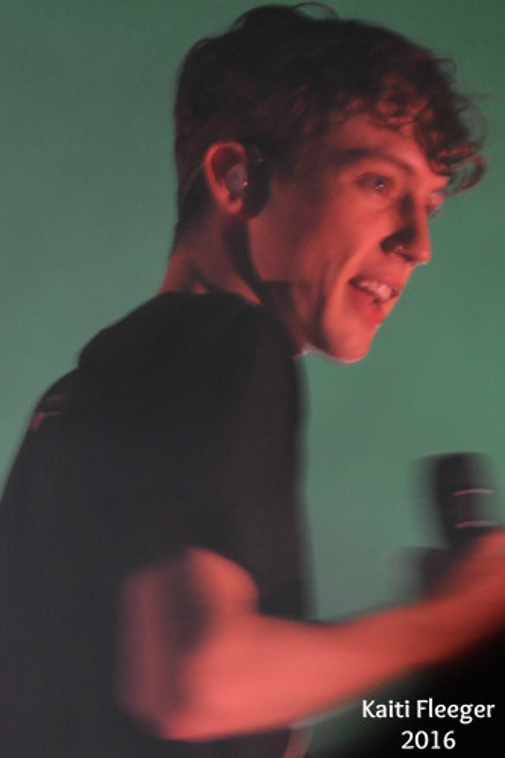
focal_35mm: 180
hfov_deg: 7.6
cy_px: 379
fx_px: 3790
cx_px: 252
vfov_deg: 11.4
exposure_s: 1/40
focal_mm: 120
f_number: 4.8
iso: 800
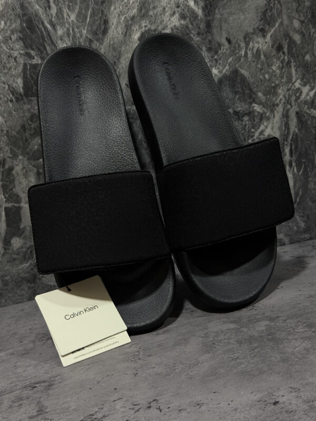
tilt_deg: -12.9
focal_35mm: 48
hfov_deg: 30.3
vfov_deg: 39.7
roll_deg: +8.2
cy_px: 210
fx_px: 584
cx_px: 158
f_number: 1.78
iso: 320
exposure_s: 1/40
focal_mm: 6.76
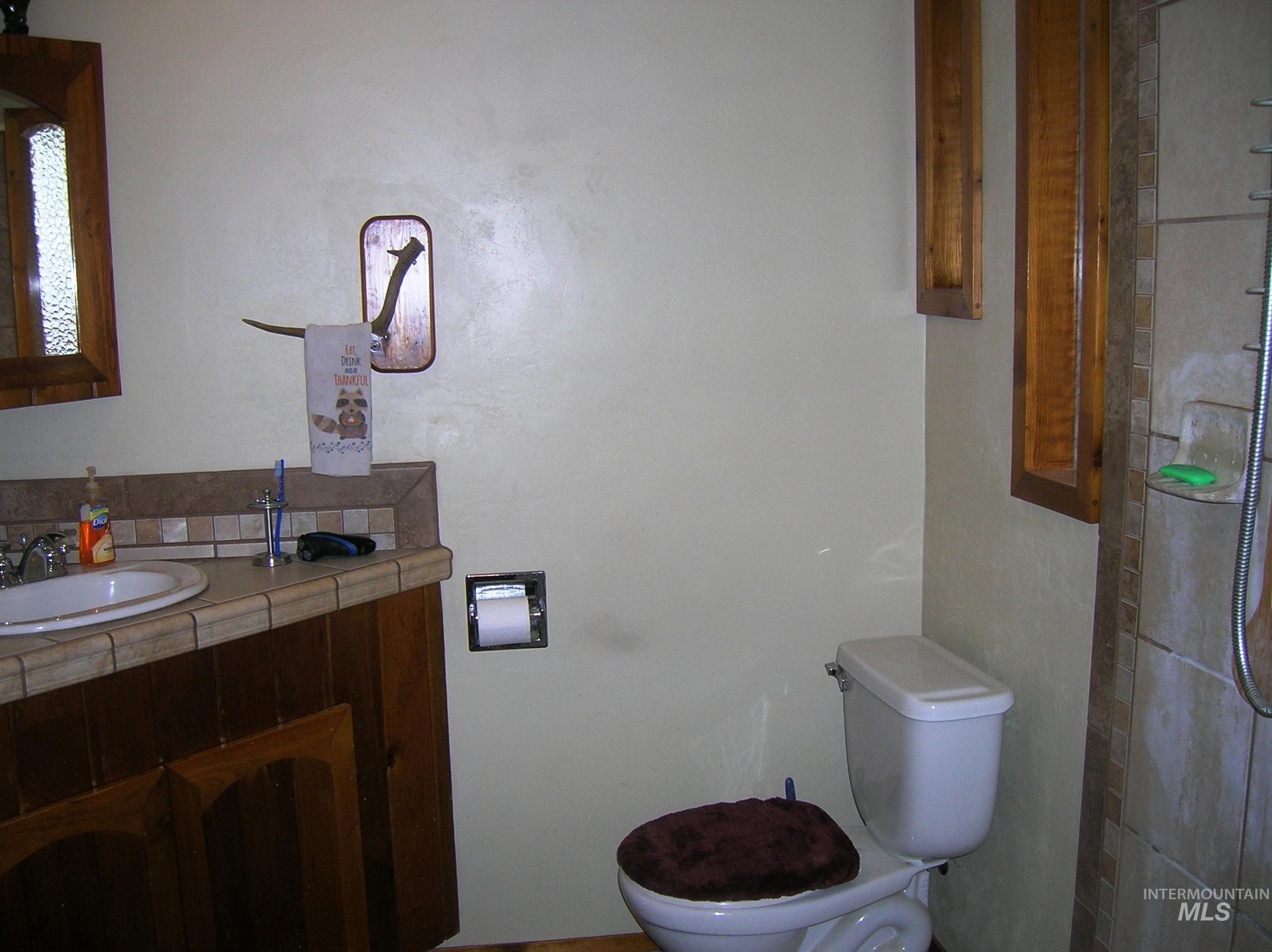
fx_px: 1248
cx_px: 636
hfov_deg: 54.0
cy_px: 476
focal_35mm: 34
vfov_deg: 41.7
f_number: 2.9
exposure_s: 1/60.1
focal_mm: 5.7
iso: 50
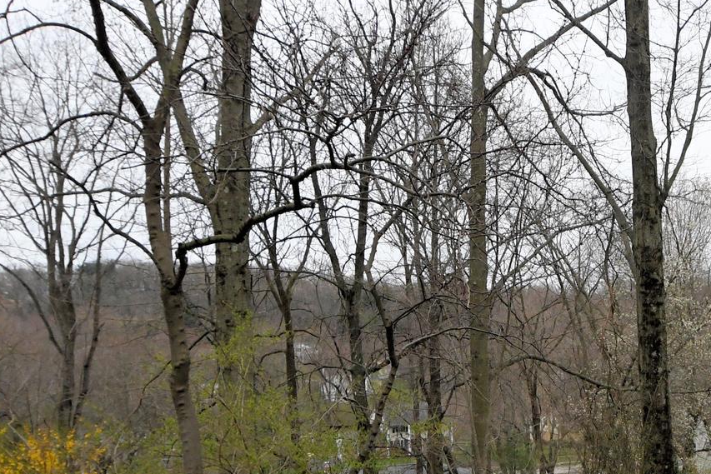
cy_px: 349
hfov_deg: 51.7
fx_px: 711
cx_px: 498
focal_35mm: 36
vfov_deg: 36.1
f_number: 5.6
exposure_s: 1/6400
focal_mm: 10
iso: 2000
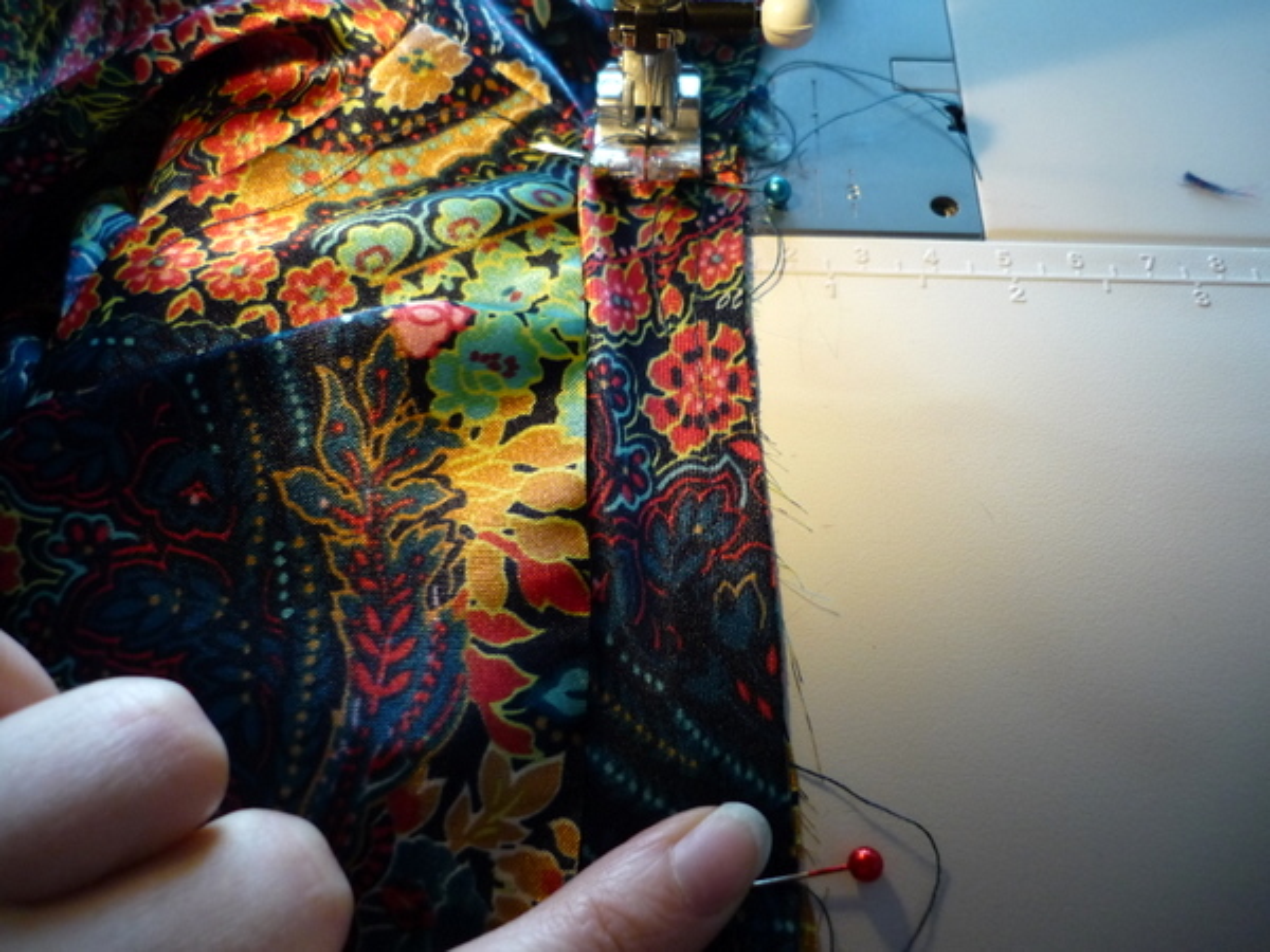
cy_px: 476
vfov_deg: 42.9
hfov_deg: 55.4
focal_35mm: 33
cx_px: 635
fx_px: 1211
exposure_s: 1/30
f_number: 2.8
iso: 250
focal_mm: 5.5
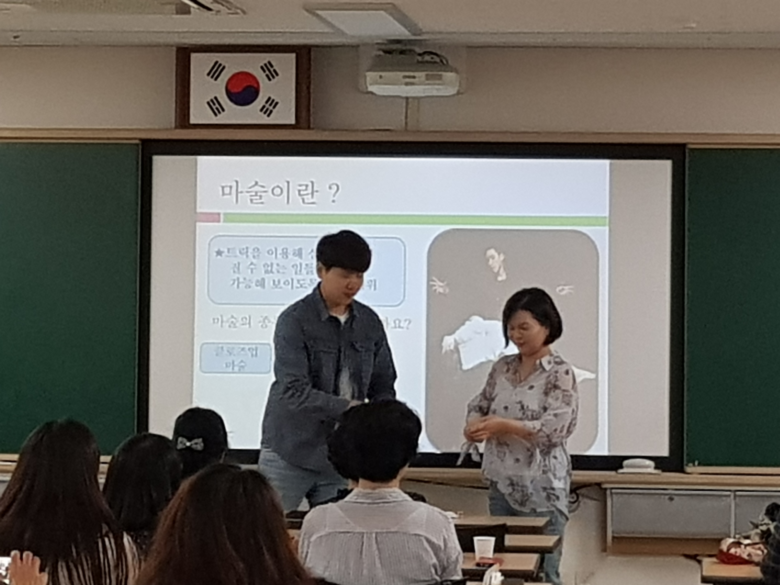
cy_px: 292
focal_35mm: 26
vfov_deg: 53.1
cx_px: 390
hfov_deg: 67.3
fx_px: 586
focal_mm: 4.2
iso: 160
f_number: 1.7
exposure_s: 1/120
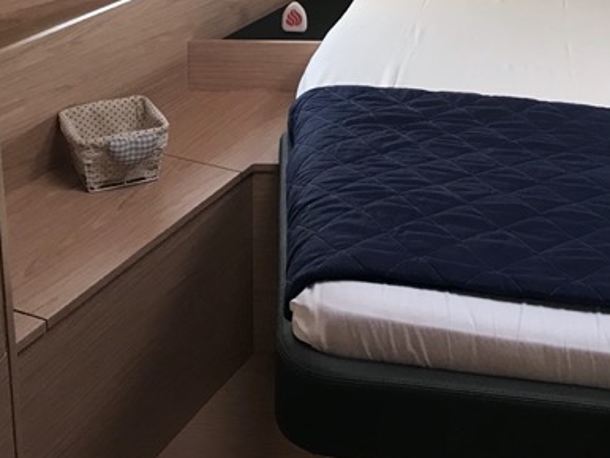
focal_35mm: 58
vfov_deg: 24.1
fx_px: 1023
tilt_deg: -15.1
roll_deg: -2.5
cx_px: 405
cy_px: -8
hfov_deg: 32.9
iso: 40
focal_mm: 3.99
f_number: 1.8
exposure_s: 1/20
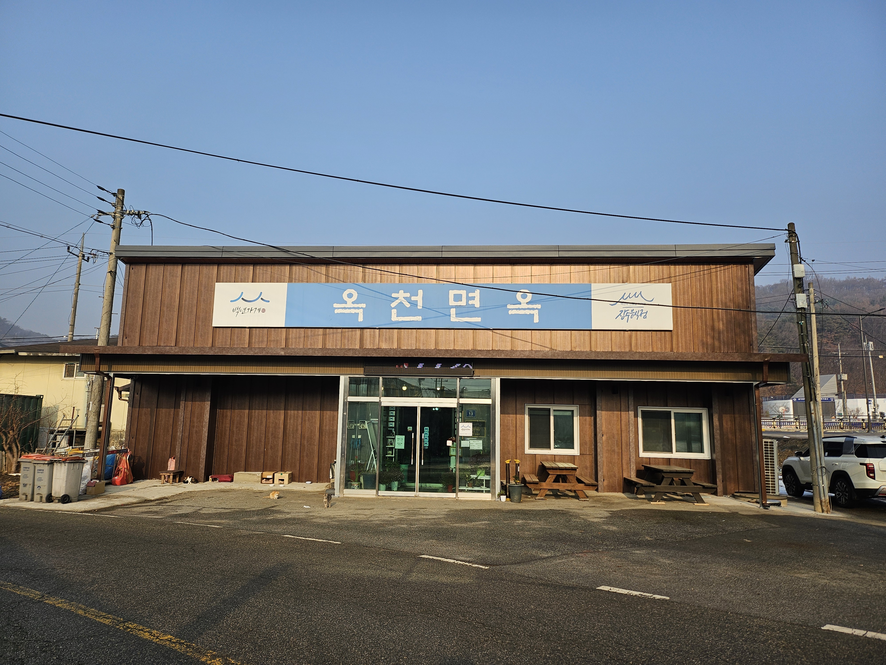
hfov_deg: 71.6
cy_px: 332
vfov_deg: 56.8
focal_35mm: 24
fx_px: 614
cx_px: 443
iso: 50
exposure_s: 1/2745
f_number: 1.8
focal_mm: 5
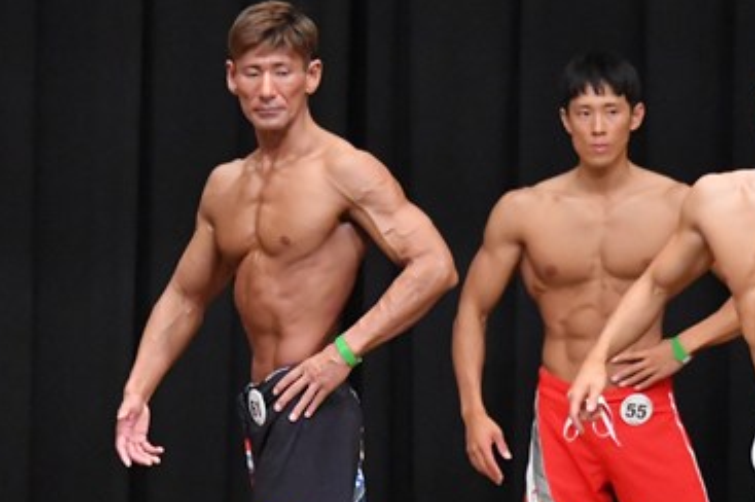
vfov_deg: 3.2
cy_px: 430
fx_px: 8947
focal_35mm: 427
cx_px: 262
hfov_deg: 4.8
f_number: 5.6
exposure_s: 1/400
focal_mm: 135
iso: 8000
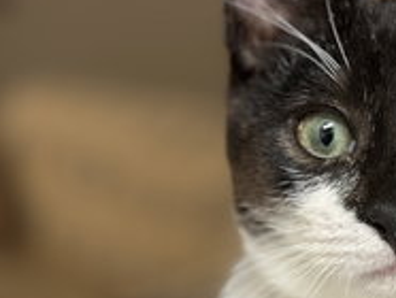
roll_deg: -0.2
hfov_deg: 14.9
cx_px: 447
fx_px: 1478
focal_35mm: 129
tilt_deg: -10.8
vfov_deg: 11.5
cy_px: 235
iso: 125
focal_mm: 6.86
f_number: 1.78
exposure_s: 1/60
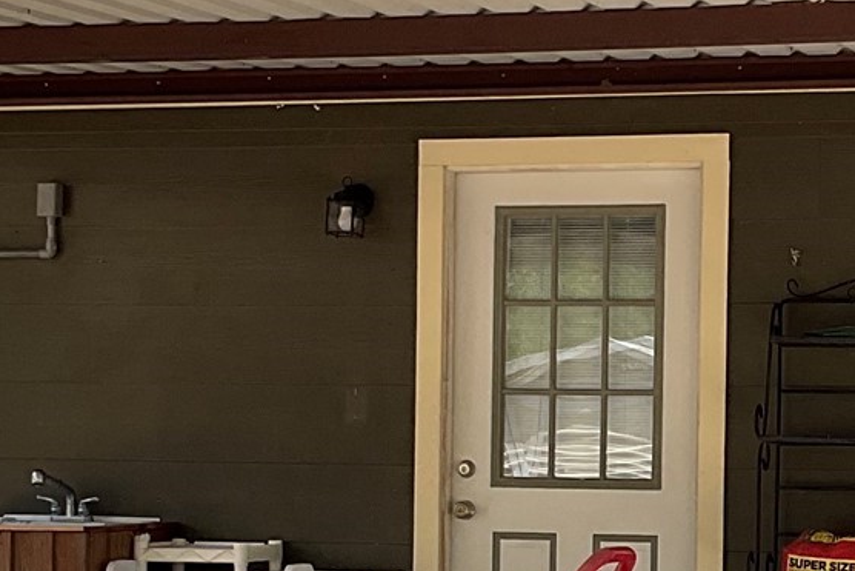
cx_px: 686
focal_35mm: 111
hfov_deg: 18.3
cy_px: 514
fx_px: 2637
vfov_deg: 12.3
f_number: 1.8
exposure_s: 1/514
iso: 16
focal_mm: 3
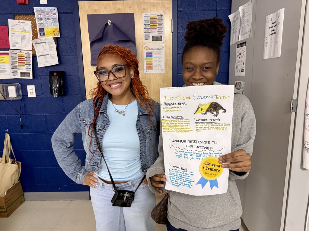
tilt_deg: -9.9
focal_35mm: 24
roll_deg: +1.3
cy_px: 116
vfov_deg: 56.8
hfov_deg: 71.6
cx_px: 154
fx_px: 214
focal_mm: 6.76
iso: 640
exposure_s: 1/40
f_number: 1.78
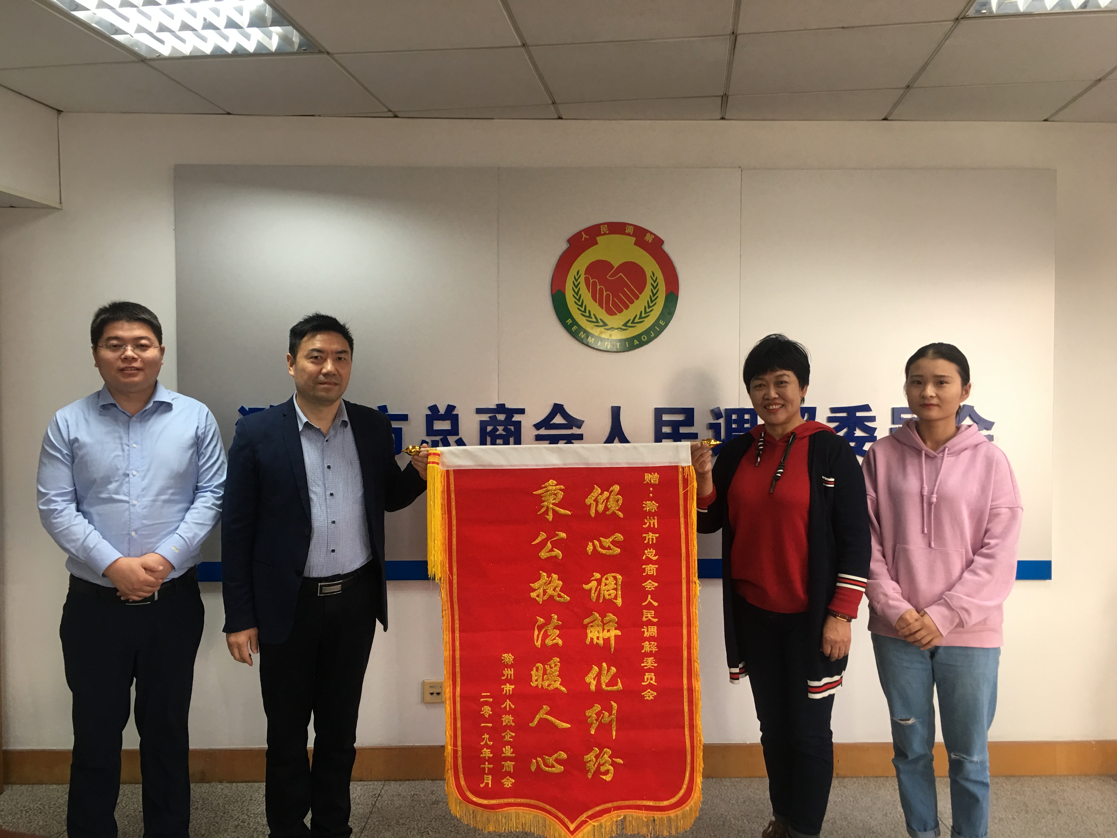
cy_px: 419
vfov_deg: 48.2
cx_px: 558
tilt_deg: -1.9
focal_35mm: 29
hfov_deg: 61.7
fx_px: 936
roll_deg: -0.4
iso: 50
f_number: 2.2
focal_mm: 4.15
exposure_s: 1/17
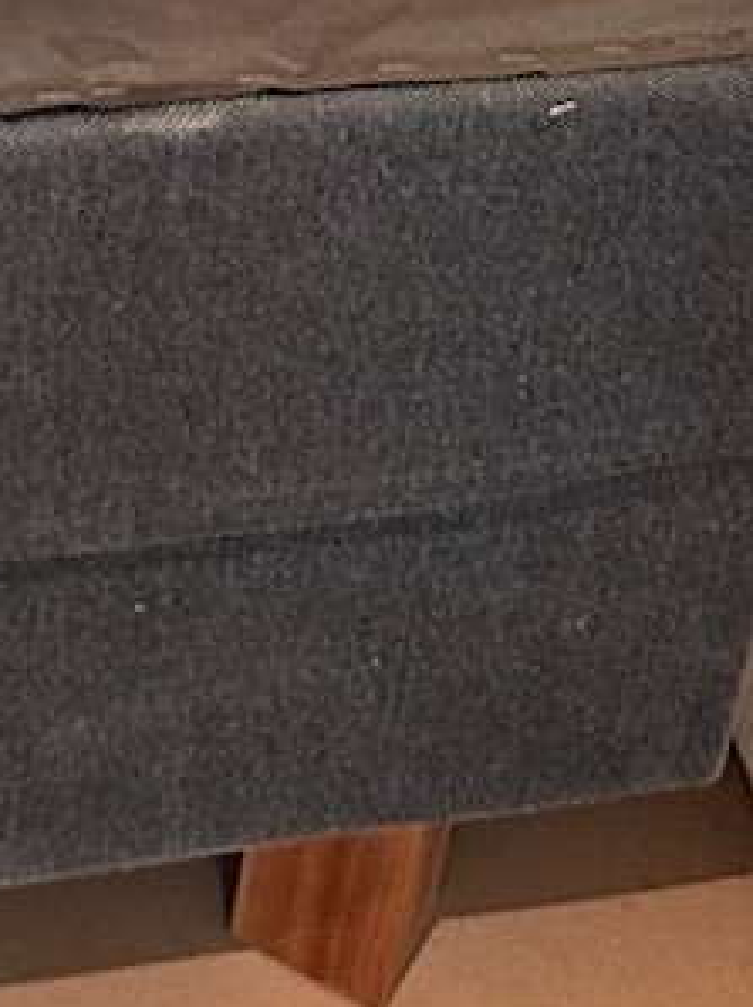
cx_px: -756
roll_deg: -2.7
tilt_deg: -27.8
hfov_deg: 8.5
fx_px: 4793
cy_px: -1385
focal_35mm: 165
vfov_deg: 10.4
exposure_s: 1/60
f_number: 1.78
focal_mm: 6.86
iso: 320
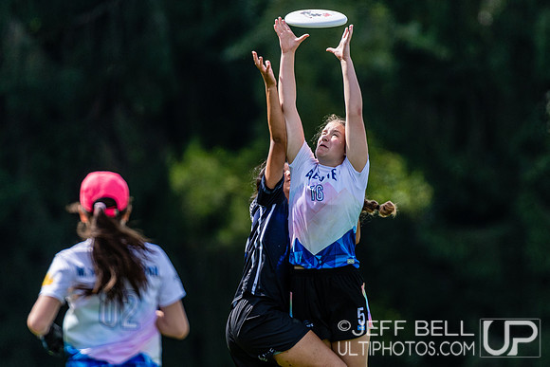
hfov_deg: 2.4
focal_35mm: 875
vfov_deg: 1.6
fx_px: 13370
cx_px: 343
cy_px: 239
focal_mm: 400
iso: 200
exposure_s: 1/1250
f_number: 4
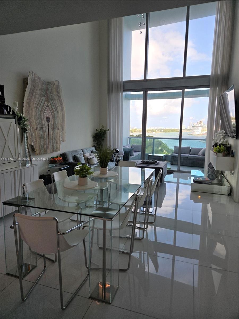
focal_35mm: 23
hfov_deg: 58.9
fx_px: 212
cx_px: 120
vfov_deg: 73.9
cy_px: 160
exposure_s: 1/1614
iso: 80
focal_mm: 5.4
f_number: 1.8
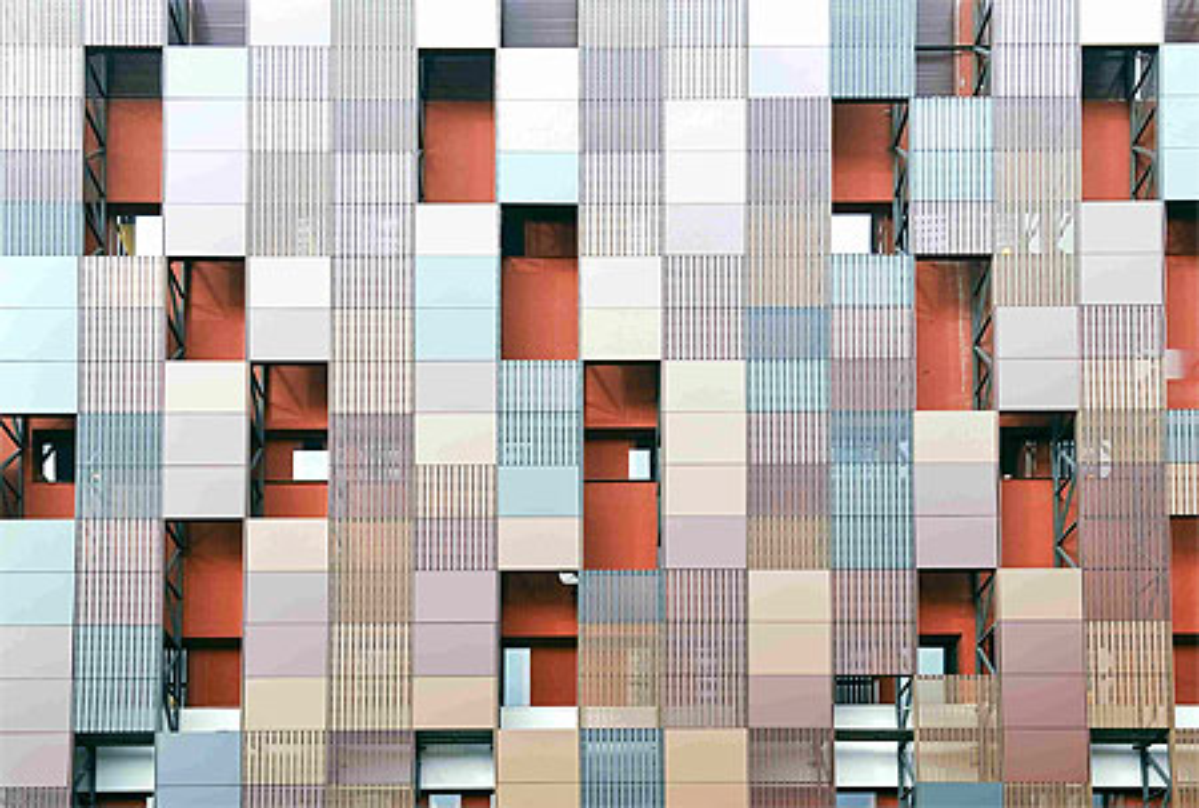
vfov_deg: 30.1
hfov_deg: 43.5
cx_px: 600
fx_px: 1503
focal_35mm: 45
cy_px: 404
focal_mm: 45
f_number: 11
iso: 200
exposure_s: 1/90
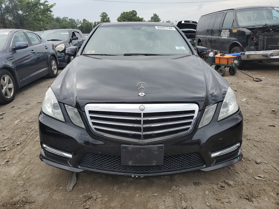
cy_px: 104
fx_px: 210
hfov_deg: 67.3
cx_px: 140
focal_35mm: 26
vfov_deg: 53.1
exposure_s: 1/1429
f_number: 1.5
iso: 50
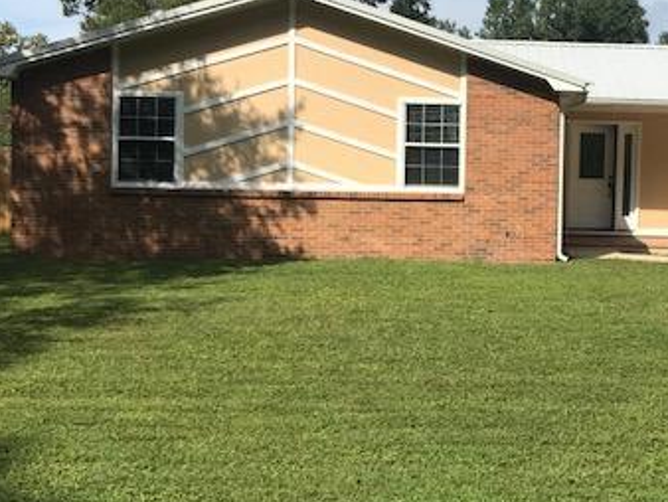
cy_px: 208
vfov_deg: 27.5
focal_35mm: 53
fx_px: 1023
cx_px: 547
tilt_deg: -2.2
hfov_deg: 34.9
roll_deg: -2.4
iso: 20
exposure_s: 1/3425
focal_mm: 3.99
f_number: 1.8
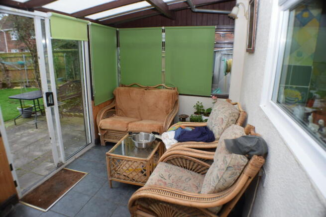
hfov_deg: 67.4
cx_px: 163
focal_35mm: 27
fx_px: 245
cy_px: 108
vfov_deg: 48.0
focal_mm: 18
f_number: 5.6
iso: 400
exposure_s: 1/125
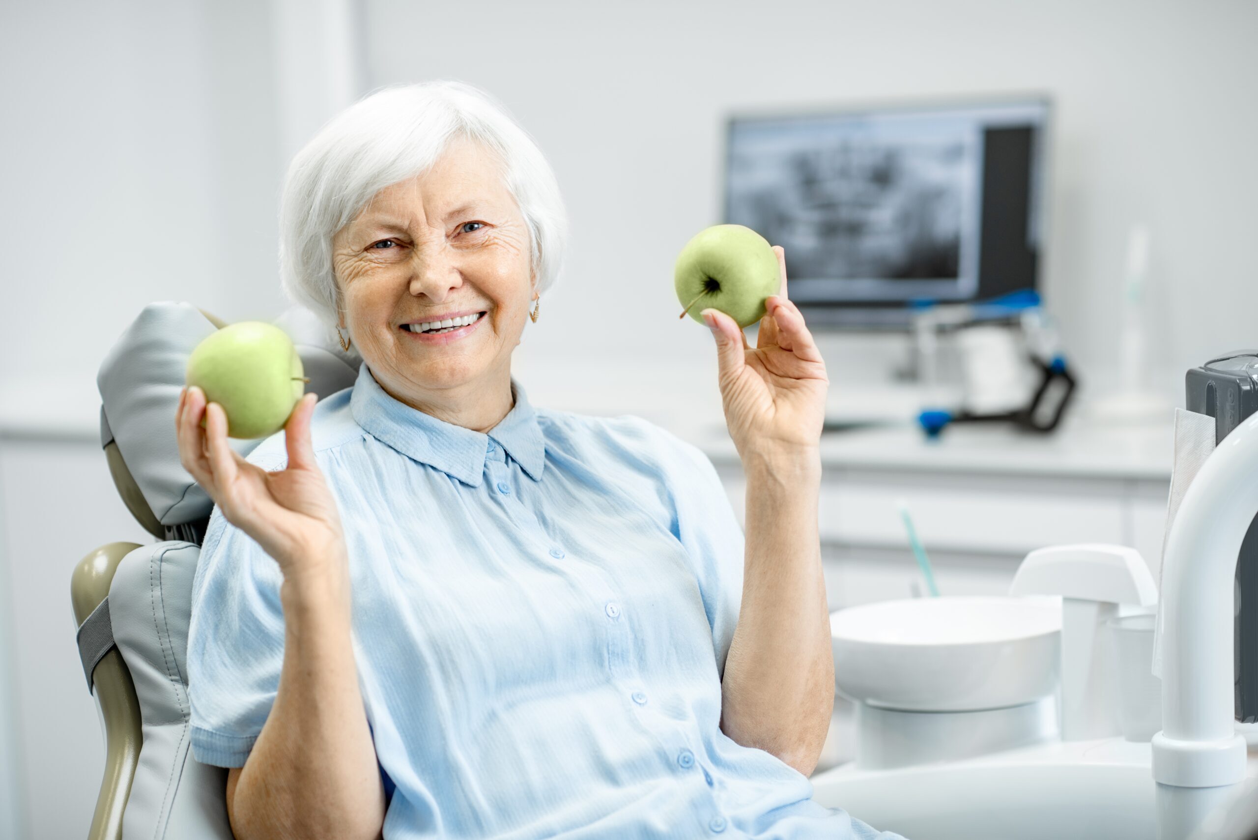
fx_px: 2971
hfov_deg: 23.9
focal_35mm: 85
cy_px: 420
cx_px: 629
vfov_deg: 16.1
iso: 250
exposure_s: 1/160
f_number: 2.2
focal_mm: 85
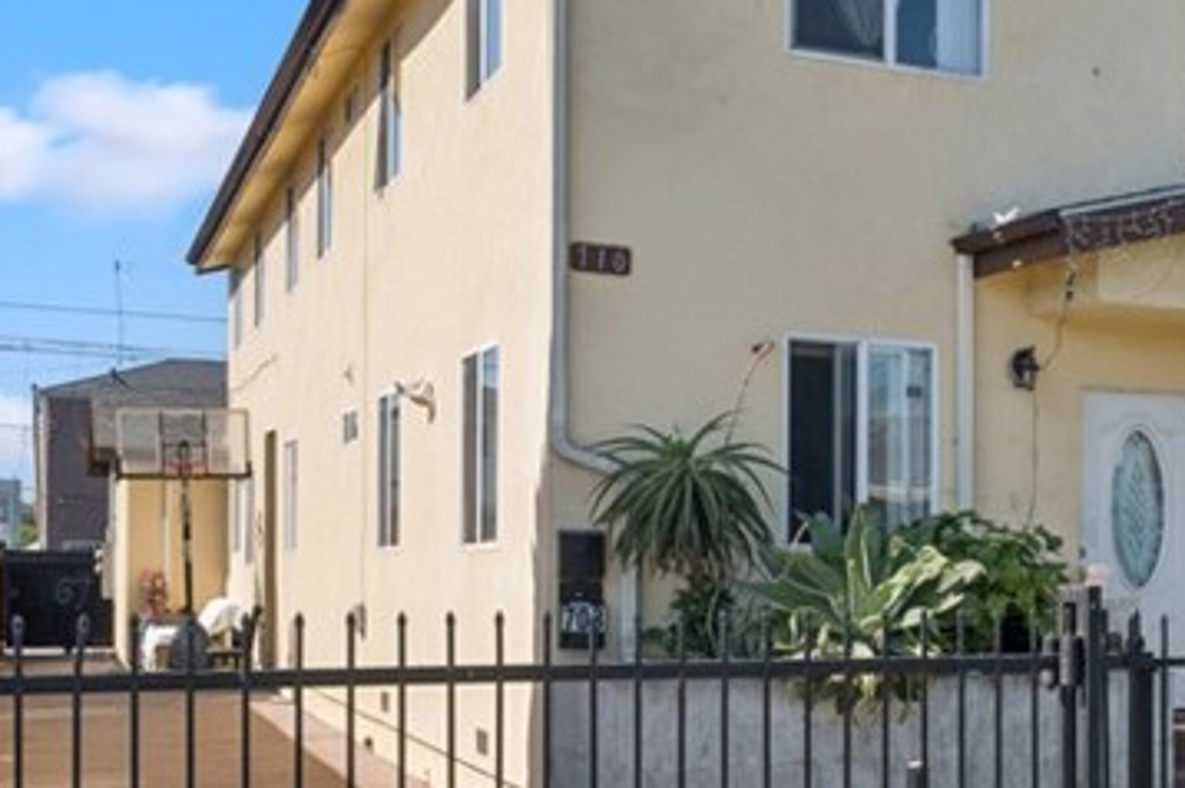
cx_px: 1304
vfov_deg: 22.4
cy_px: 571
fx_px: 1973
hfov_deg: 30.0
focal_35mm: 60
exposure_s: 1/160
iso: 125
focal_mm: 21
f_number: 9
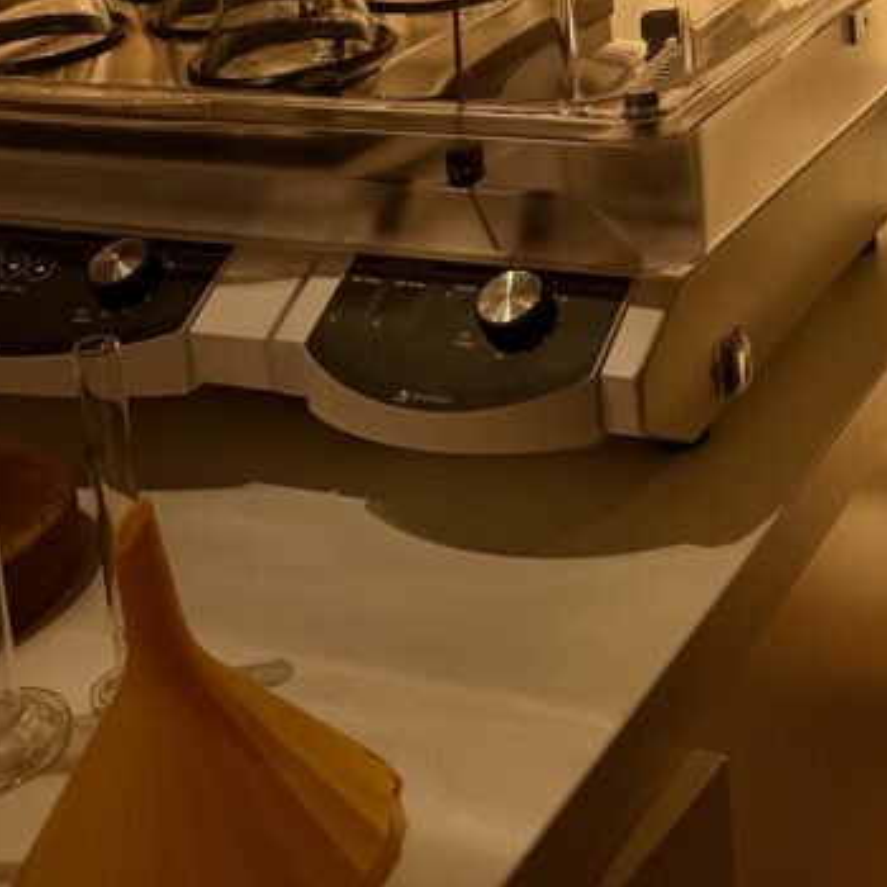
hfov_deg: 26.6
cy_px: -124
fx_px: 1797
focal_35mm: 62
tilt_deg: -10.8
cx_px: 831
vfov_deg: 25.4
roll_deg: +1.6
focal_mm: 6.86
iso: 80
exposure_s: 1/999
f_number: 1.78
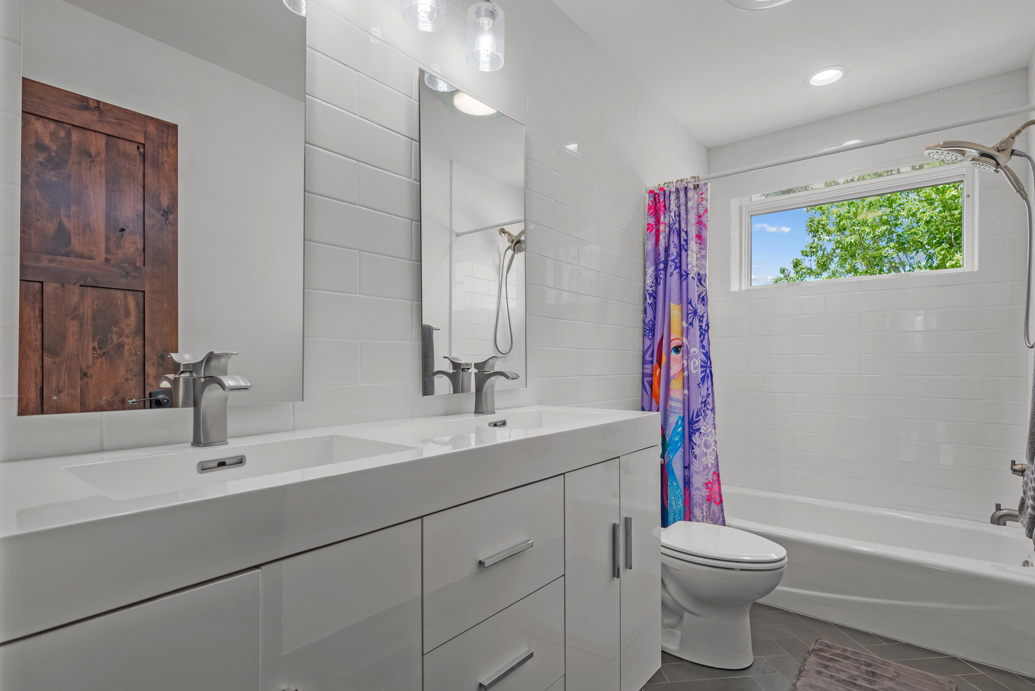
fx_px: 504
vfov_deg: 68.8
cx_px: 540
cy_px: 359
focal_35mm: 18
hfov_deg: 91.5
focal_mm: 16.5
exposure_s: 1/4
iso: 500
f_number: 8
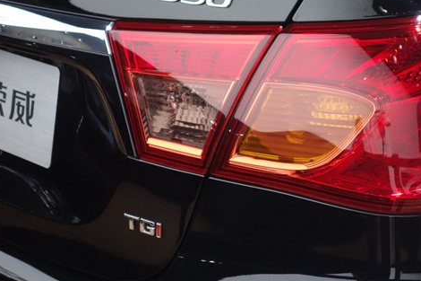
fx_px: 935
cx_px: 339
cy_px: 82
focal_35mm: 80
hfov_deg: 24.9
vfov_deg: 17.0
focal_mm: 17.4
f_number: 3.2
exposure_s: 1/160
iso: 800
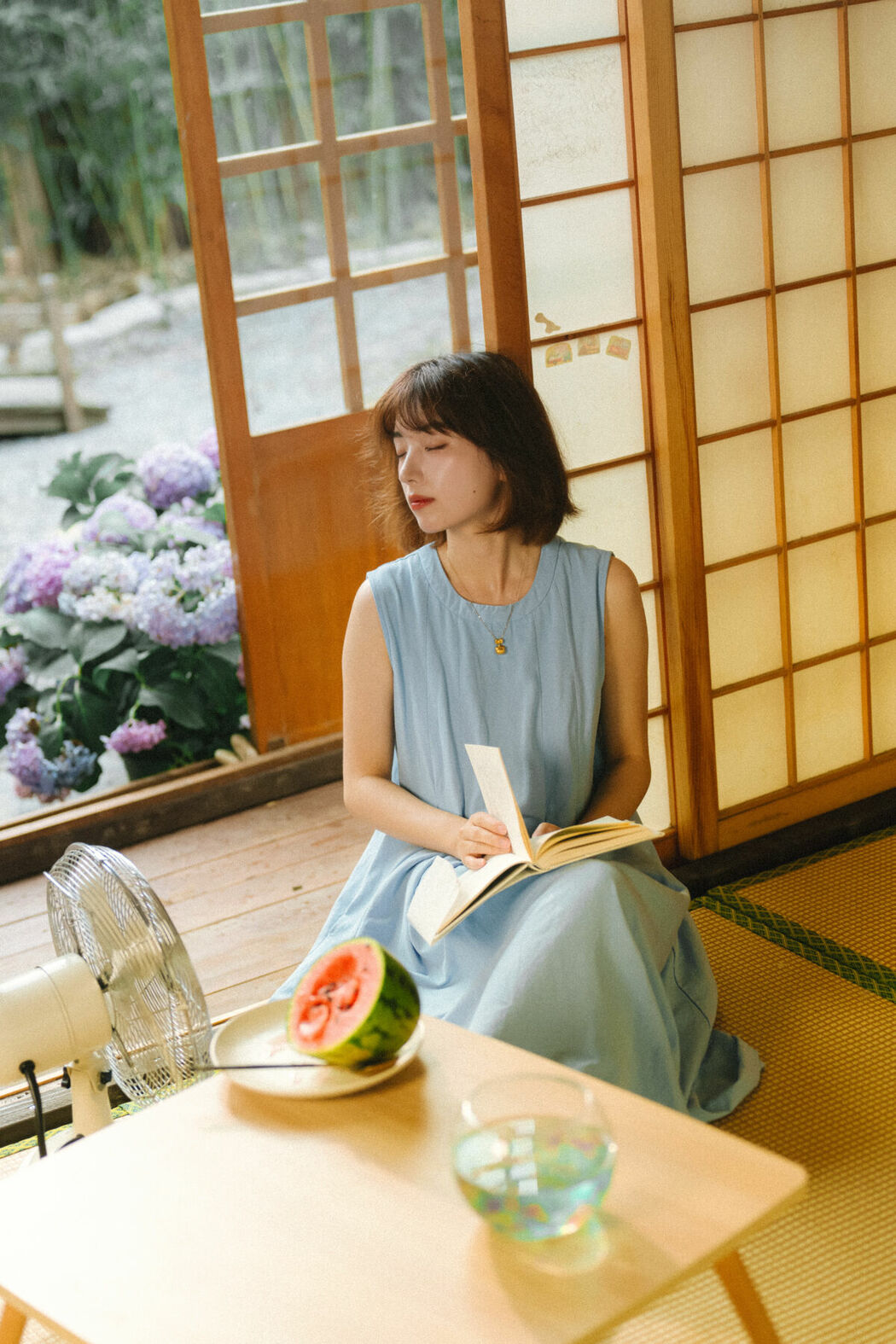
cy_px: 672
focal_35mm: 66
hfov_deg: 20.6
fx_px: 2464
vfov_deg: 30.5
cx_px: 448
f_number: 2.5
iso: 400
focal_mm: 66
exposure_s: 1/500
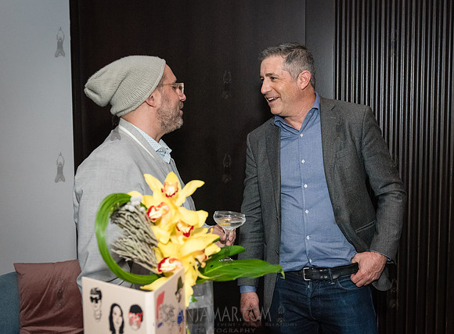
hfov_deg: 44.9
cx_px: 242
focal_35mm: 42
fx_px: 549
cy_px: 163
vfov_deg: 33.8
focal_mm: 35
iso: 6400
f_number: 4
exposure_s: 1/200
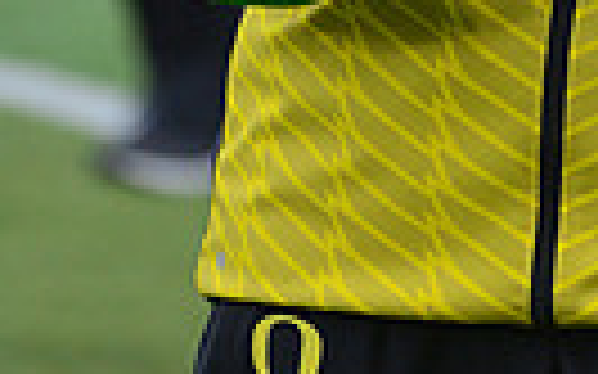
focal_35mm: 860
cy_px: -536
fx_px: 14010
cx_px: 528
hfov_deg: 2.4
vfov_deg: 1.5
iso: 640
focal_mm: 250
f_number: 5.6
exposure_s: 1/800
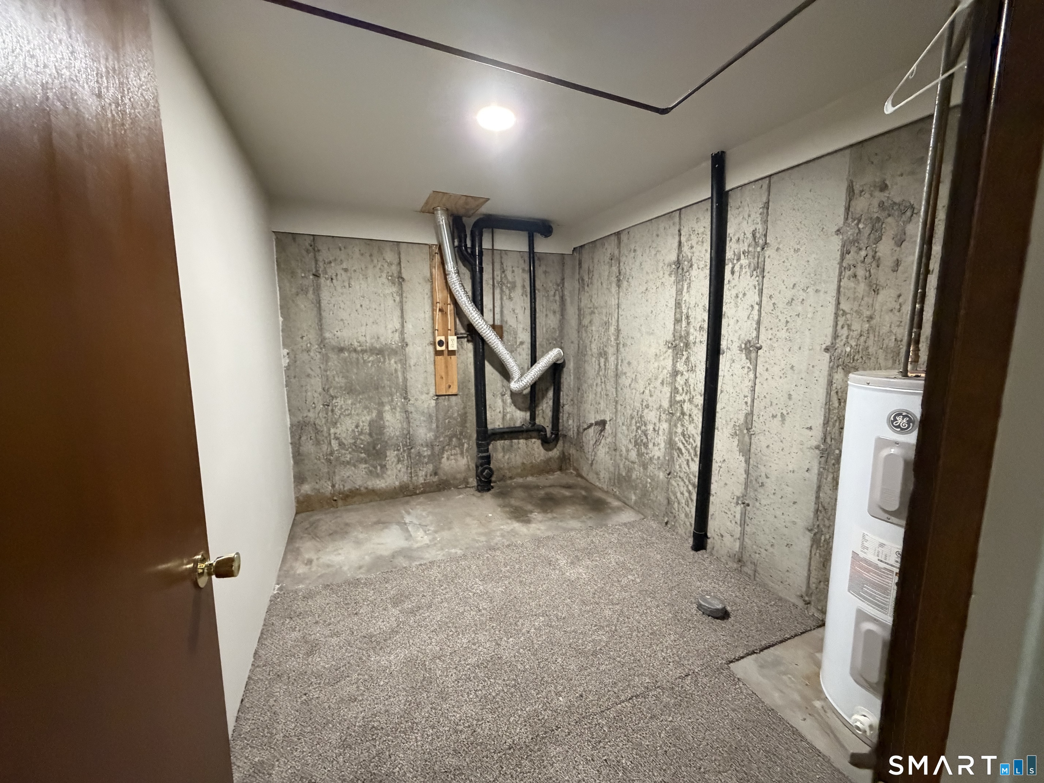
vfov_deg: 85.7
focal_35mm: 14
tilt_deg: -8.2
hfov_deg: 102.1
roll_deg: -0.3
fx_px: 422
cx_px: 522
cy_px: 392
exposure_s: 1/60
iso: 800
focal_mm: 2.22
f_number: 2.2
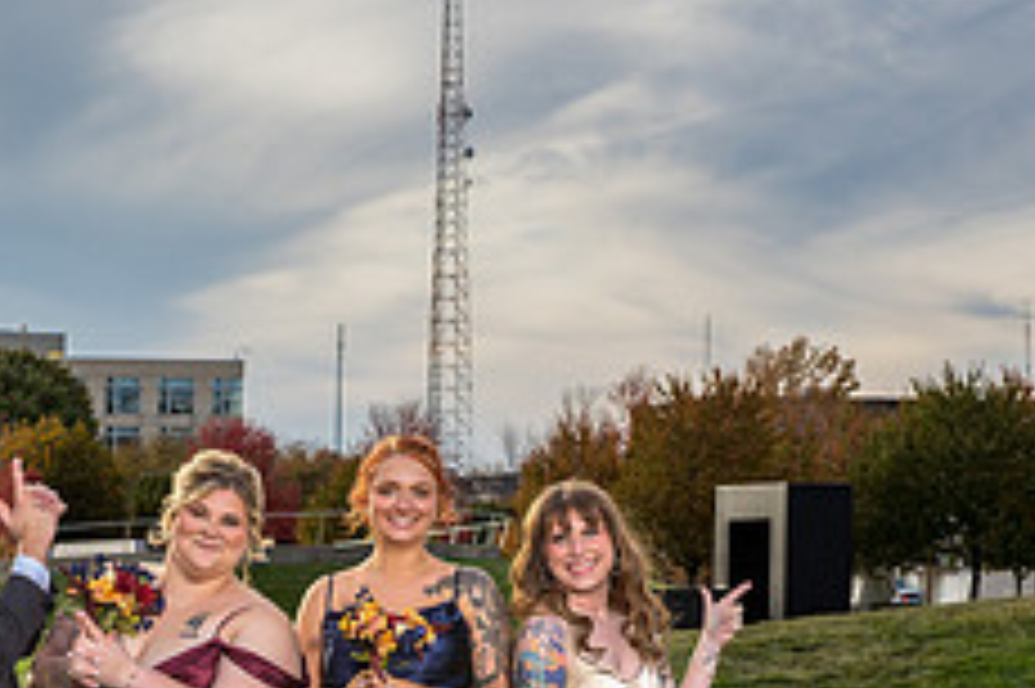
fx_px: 2902
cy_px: 762
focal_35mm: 101
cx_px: -216
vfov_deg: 13.3
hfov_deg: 19.1
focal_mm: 40
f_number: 6.3
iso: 100
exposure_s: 1/250
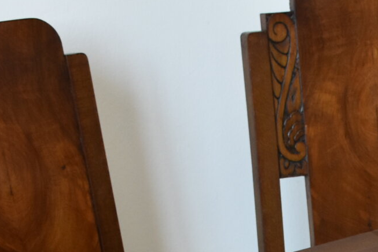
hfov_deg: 13.1
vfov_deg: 8.6
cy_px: 478
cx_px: 438
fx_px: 1606
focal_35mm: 153
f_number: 4
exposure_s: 1/60
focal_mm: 26
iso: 1000
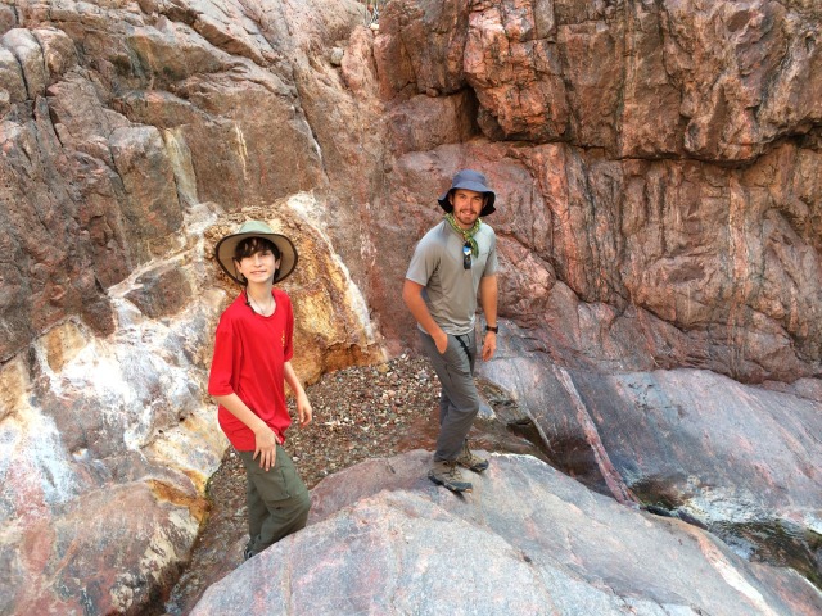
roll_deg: +1.8
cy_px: 308
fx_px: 689
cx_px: 411
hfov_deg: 61.7
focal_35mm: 29
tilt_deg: -27.1
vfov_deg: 48.2
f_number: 2.2
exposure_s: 1/120
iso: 50
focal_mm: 4.15
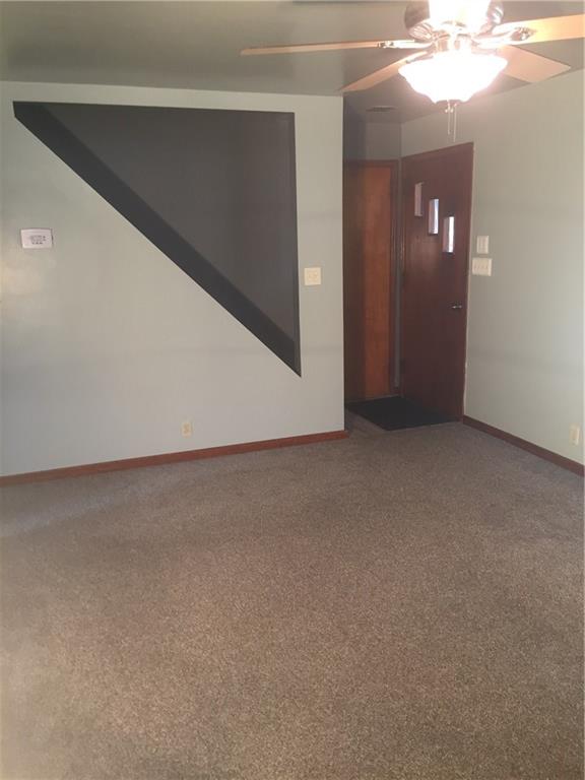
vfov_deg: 61.7
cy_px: 390
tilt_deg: -12.6
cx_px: 292
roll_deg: +1.8
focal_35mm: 29
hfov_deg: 48.2
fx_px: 653
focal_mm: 4.15
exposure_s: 1/30
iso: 64
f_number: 2.2
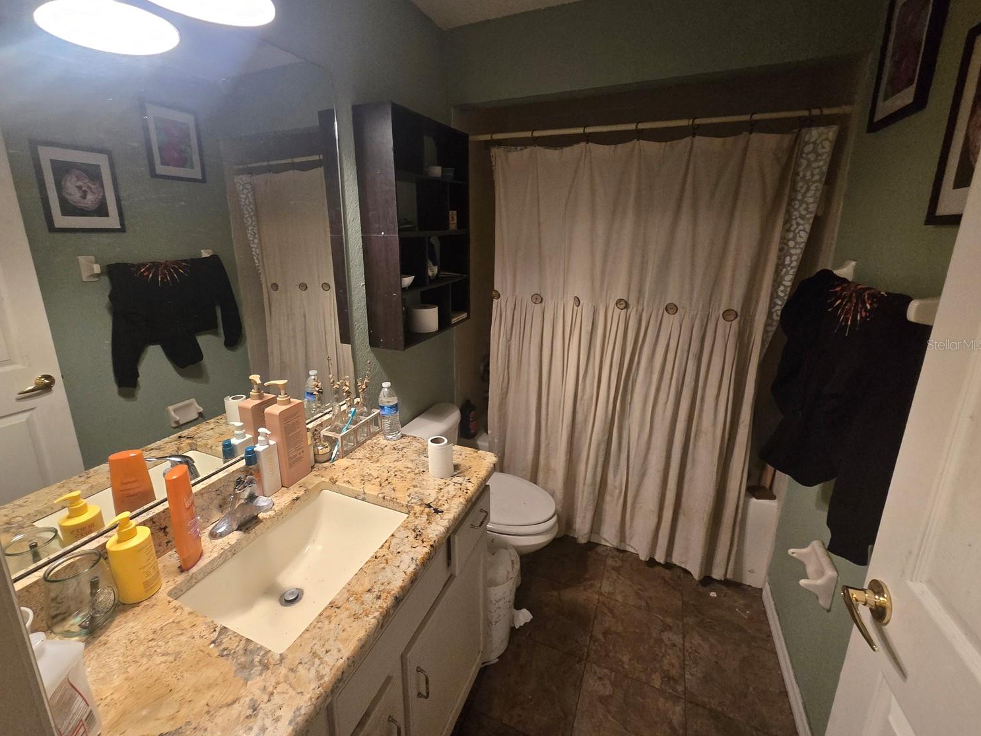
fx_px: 397
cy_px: 344
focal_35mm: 14
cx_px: 461
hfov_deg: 101.9
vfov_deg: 85.5
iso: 1000
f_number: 2.2
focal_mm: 2.2
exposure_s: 1/60
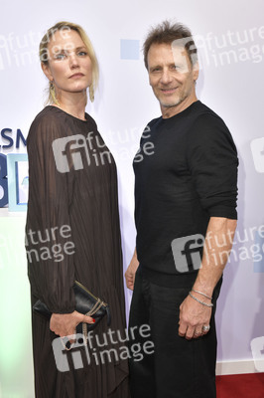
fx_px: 419
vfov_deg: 50.7
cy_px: 199
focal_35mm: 38
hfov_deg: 35.0
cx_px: 132
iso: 320
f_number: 7.1
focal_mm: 38
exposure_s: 1/160
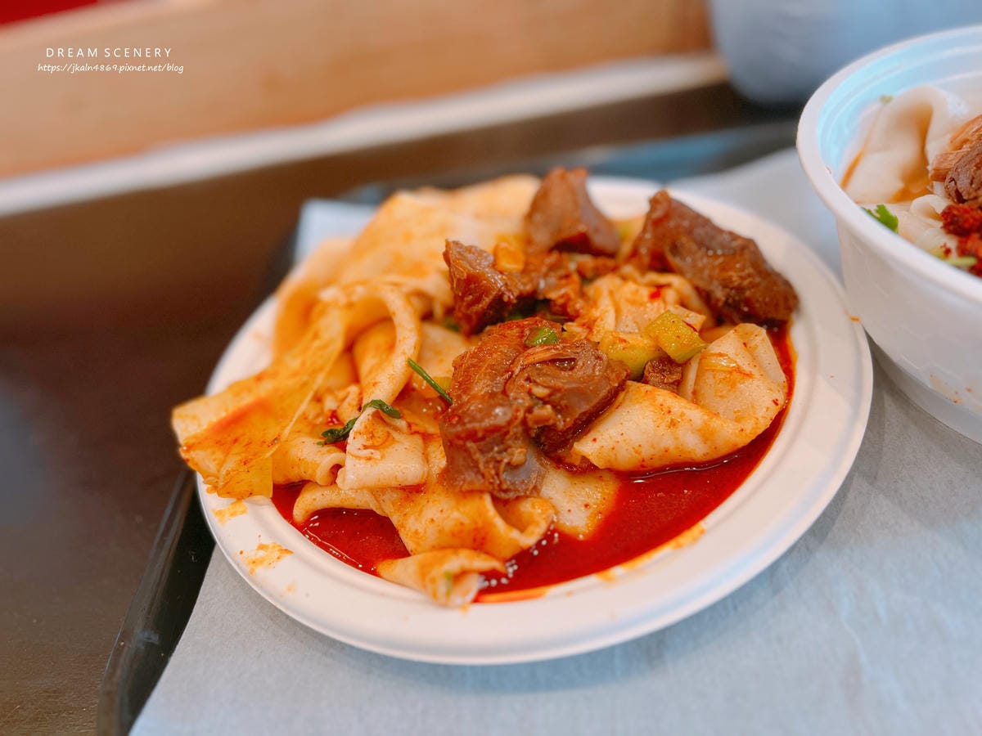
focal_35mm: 26
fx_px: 738
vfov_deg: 53.1
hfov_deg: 67.3
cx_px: 491
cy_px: 368
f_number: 1.5
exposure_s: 1/60
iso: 100
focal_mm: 5.7
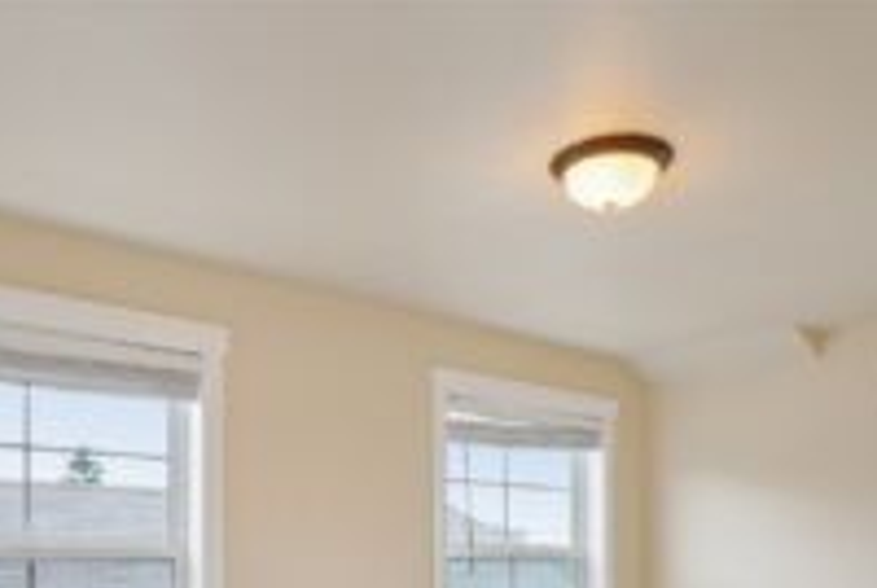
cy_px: 581
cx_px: 373
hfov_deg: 55.5
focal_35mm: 34
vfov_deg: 35.5
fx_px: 829
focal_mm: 17
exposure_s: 1/45
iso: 400
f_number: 8
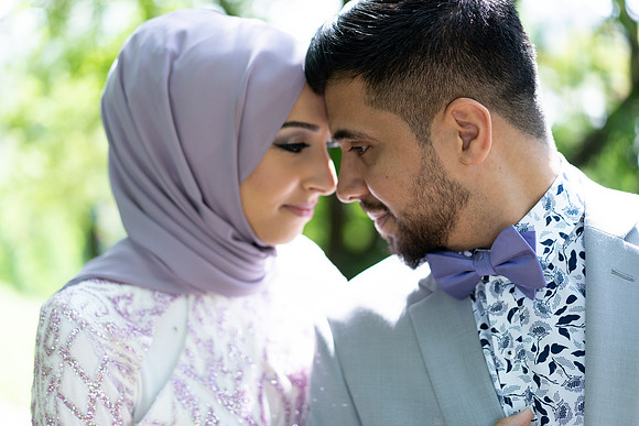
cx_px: 320
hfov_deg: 36.2
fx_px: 976
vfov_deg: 24.6
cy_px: 213
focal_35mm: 55
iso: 100
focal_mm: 55
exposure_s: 1/500
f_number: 1.8
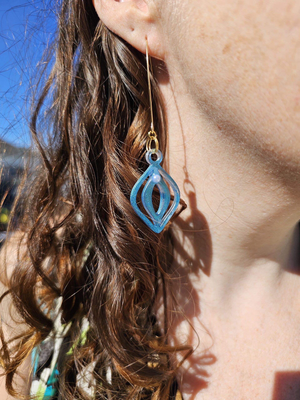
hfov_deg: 58.9
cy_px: 200
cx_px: 150
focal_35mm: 23
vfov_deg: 73.9
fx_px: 266
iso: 10
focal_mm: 6.3
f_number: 1.7
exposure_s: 1/647
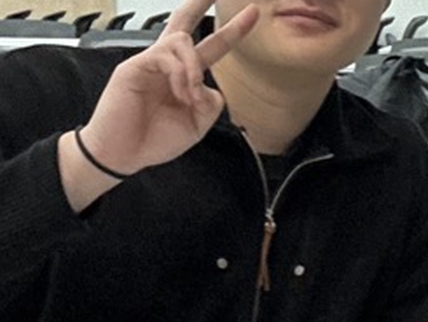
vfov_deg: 9.8
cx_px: 571
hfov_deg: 12.7
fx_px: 1856
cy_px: 312
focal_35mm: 150
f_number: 1.9
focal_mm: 2.69
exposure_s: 1/60
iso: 160
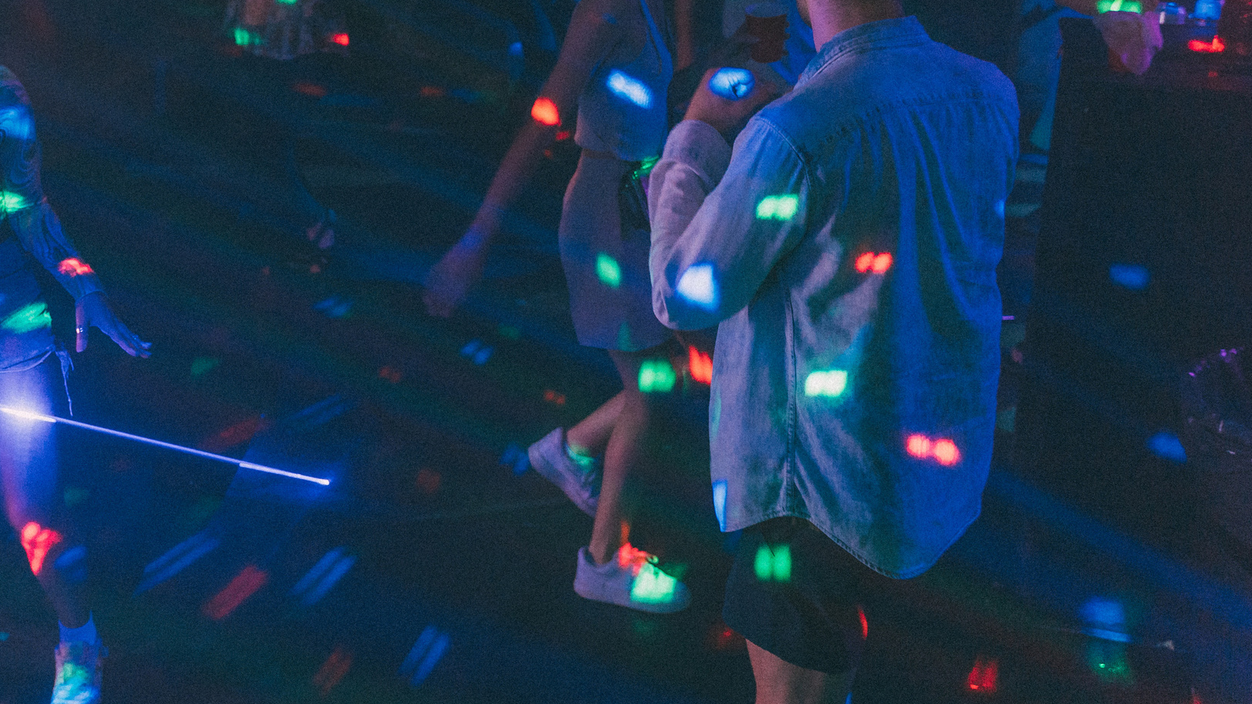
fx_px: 1527
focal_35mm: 46
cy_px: 147
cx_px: 394
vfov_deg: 25.5
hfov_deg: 43.8
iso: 2000
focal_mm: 28
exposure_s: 1/125
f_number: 2.8
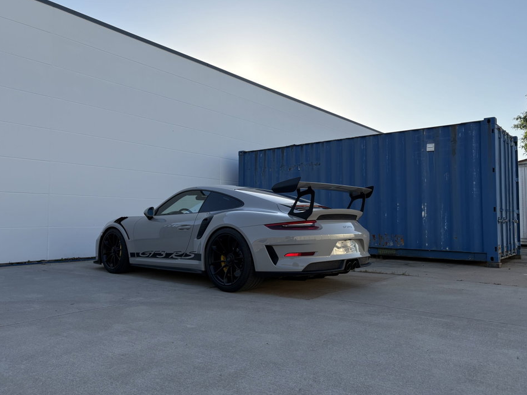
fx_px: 426
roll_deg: +0.9
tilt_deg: +3.1
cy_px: 193
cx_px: 244
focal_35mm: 28
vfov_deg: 49.7
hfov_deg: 63.4
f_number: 1.6
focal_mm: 5.96
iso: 64
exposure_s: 1/1239
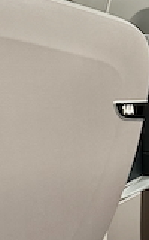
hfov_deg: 13.4
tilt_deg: -8.8
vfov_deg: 21.8
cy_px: 171
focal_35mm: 95
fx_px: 620
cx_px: 168
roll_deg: -0.2
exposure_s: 1/54
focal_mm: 6.86
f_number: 1.78
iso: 640
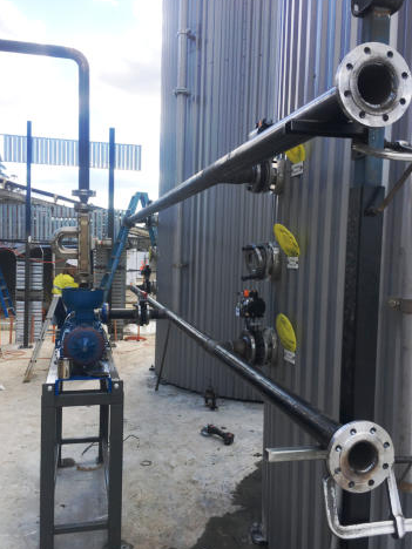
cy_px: 285
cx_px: 200
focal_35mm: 31
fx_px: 492
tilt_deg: -3.1
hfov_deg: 45.4
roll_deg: -1.4
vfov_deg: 58.3
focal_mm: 4.15
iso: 25
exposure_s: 1/541
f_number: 2.2
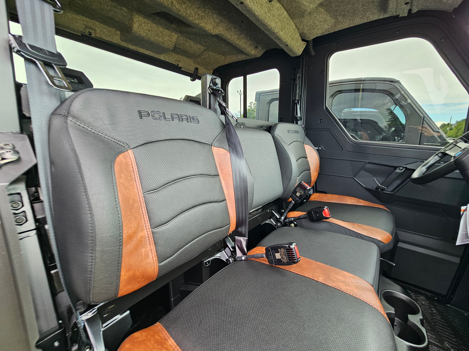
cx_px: 234
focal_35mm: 13
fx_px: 176
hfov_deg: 106.2
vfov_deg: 89.9
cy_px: 176
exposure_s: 1/60
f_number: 2.2
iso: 50
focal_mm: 2.2
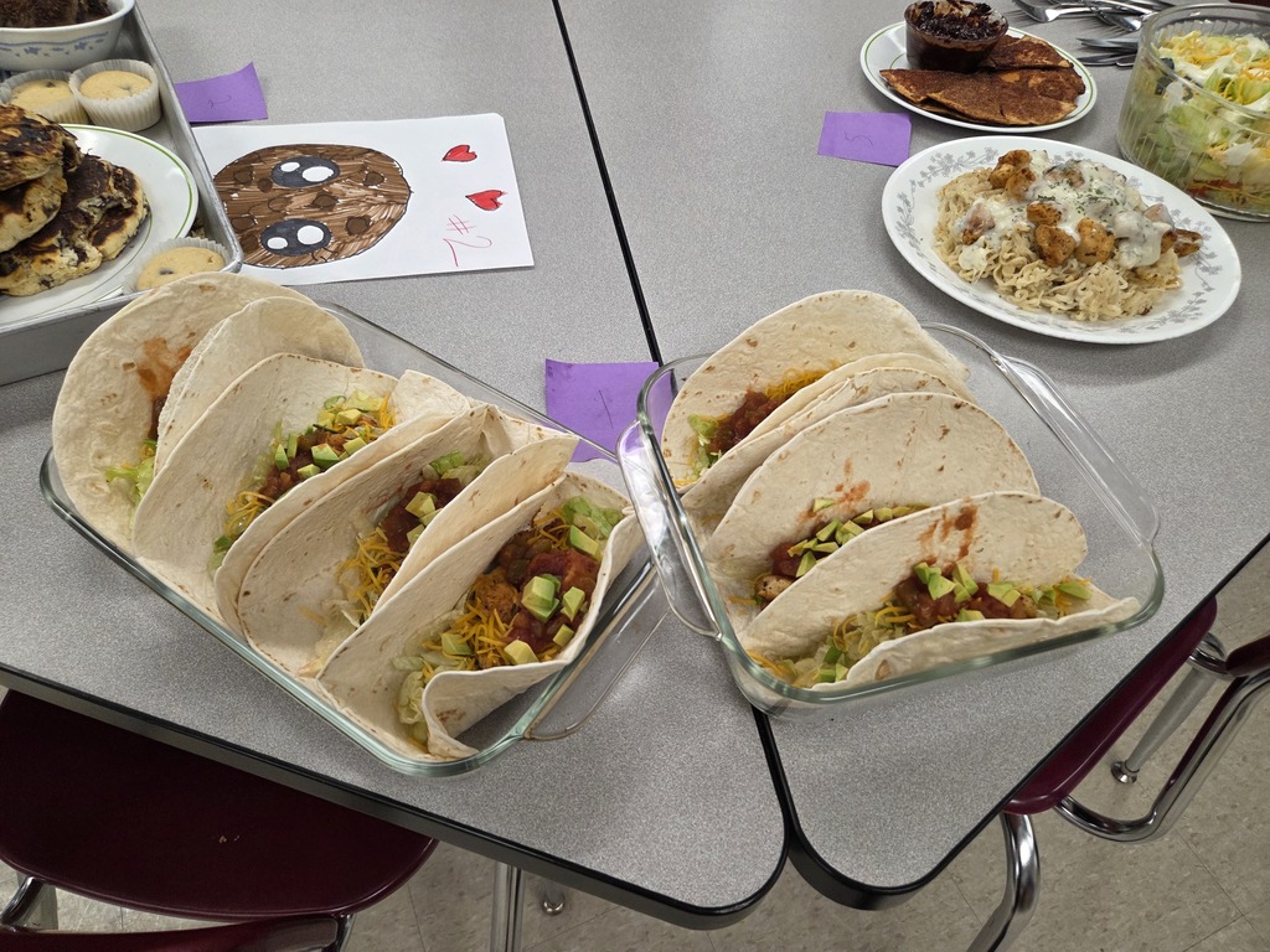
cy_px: 476
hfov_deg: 73.9
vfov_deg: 58.9
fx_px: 844
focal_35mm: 23
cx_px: 635
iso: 250
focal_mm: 5.4
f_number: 1.8
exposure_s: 1/180
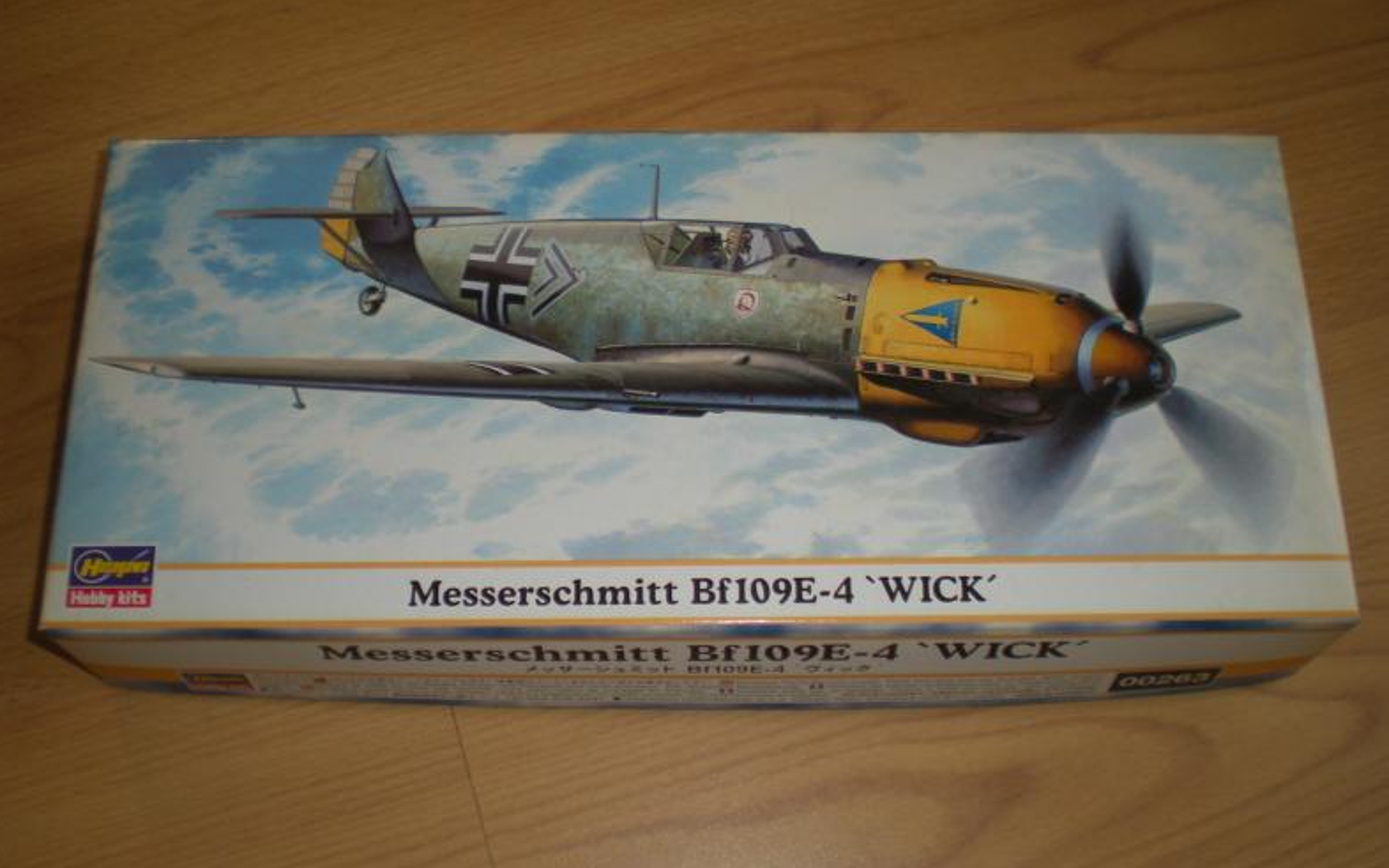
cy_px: 468
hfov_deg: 48.2
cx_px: 696
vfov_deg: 31.2
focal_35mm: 41
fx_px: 1552
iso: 64
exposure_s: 1/53
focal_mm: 6.3
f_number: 3.1
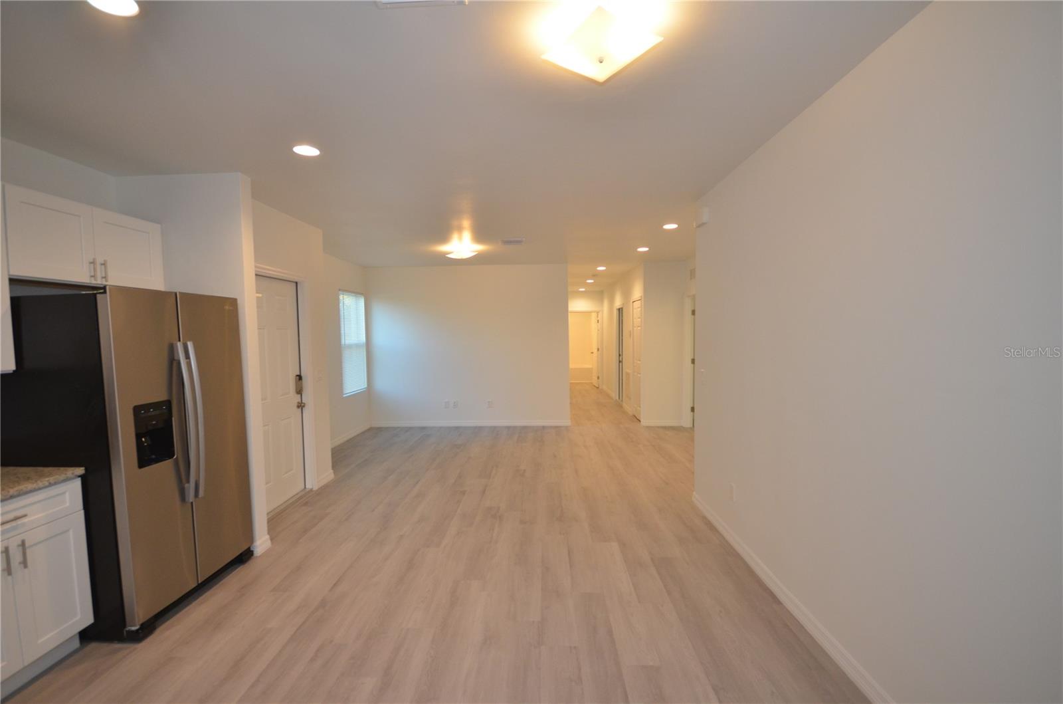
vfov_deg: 77.0
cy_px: 352
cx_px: 532
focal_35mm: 15
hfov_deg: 100.5
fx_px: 442
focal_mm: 10
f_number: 4
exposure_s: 1/60
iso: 640
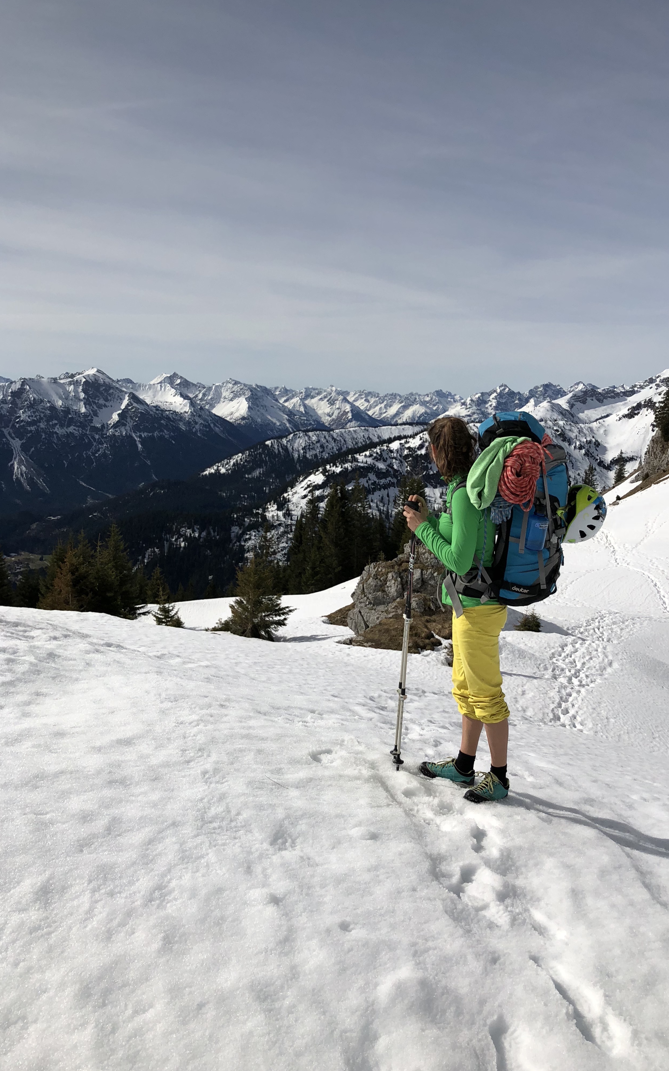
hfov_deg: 41.7
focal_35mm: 30
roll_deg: -1.2
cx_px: 382
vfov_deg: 62.9
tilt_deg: -8.1
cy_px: 538
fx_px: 875
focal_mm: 3.99
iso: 25
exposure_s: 1/9615
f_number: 1.8
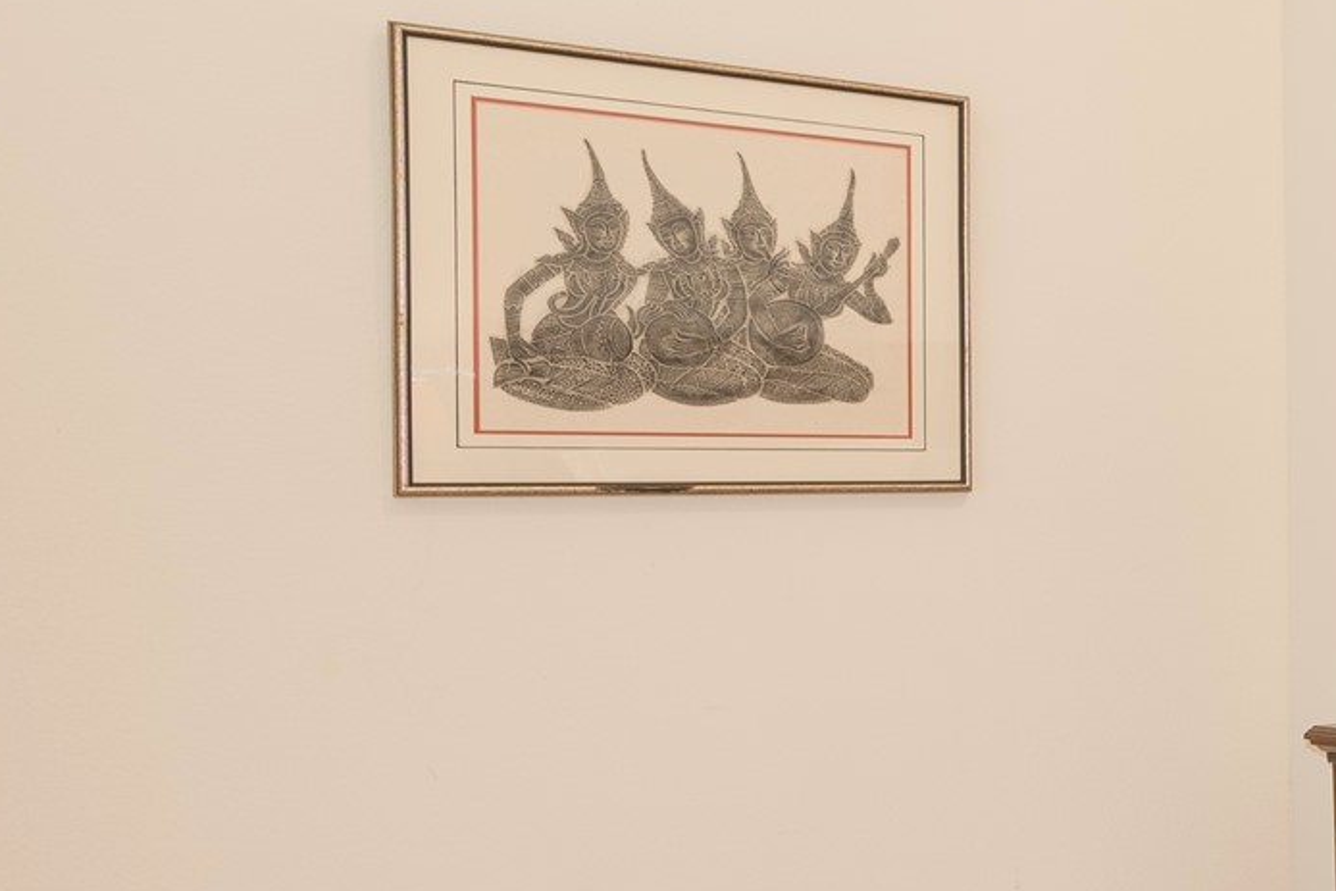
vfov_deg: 27.0
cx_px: 1942
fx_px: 1856
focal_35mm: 50
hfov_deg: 28.2
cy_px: 506
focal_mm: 16
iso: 100
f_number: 7.1
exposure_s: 1/1.67
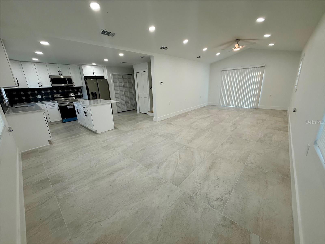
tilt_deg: -15.1
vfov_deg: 85.7
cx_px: 162
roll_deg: +2.1
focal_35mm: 14
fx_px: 131
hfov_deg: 102.1
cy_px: 122
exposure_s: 1/100
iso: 80
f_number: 2.2
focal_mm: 2.22
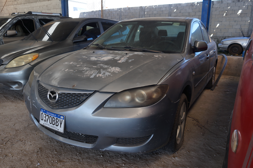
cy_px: 84
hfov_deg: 67.4
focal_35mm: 27
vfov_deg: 47.9
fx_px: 190
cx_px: 126
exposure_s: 1/60
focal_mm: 18
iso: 100
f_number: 5
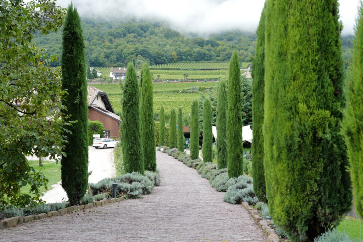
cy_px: 121
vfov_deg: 31.2
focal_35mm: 43
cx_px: 182
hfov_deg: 45.4
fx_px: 434
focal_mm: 43
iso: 100
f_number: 3.2
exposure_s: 1/100
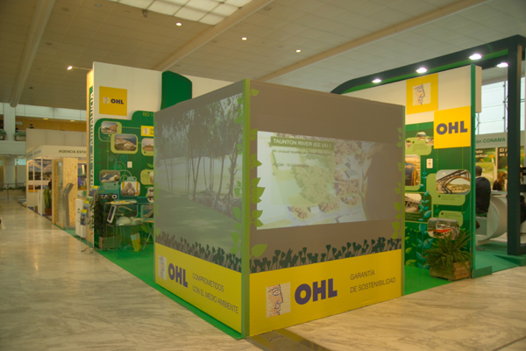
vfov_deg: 45.0
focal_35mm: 29
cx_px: 263
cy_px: 176
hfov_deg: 63.7
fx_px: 424
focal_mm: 29
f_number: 3.8
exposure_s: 1/20
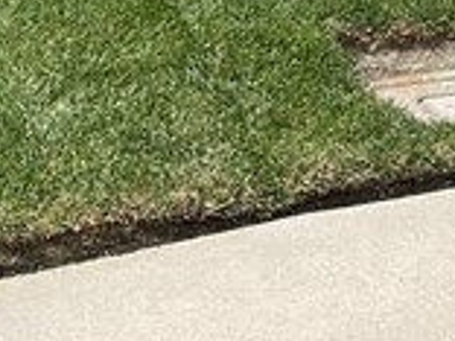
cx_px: 102
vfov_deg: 8.0
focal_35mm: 164
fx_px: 2156
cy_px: -603
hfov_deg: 12.0
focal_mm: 5.1
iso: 32
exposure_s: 1/4525
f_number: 1.6
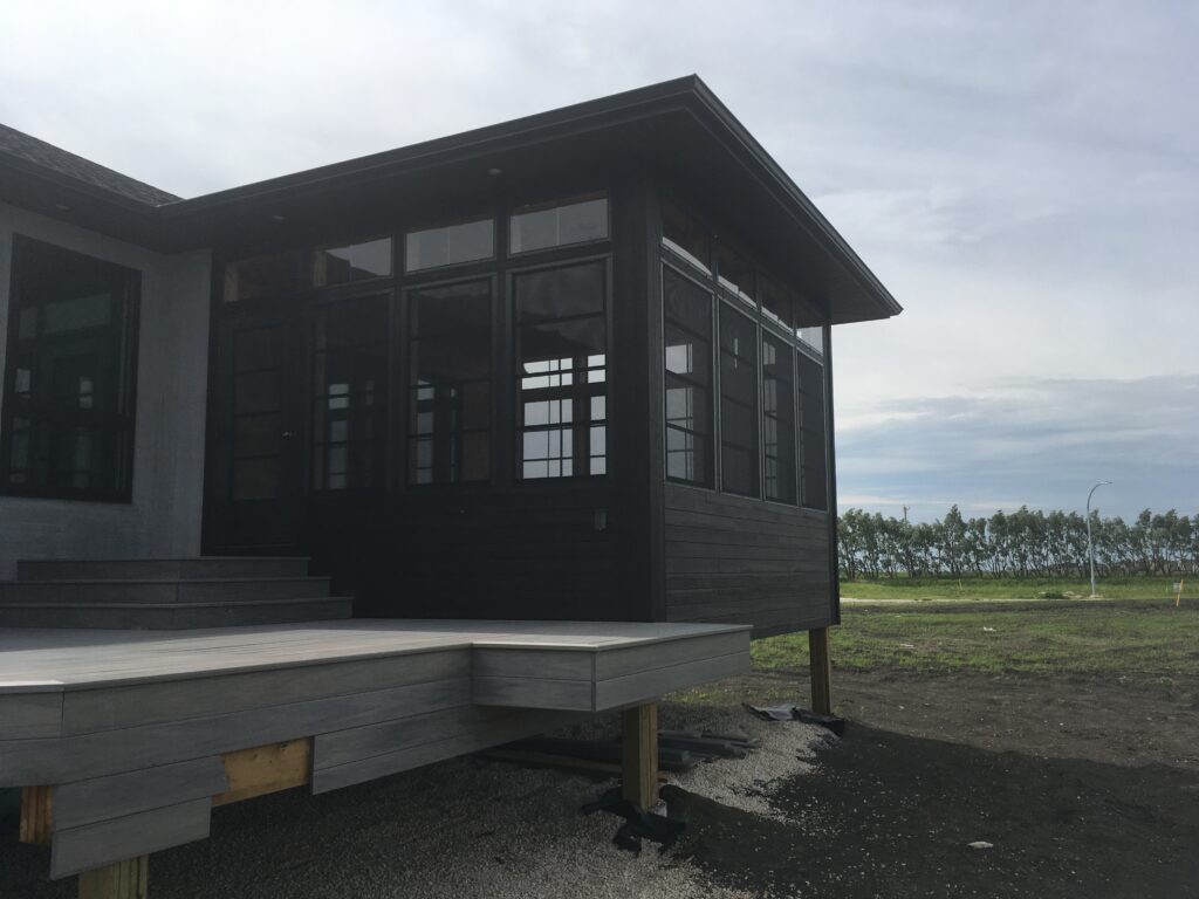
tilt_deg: +6.2
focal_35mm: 29
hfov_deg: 61.7
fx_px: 1004
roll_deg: +0.4
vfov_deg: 48.2
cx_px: 600
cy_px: 450
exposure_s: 1/2481
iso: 25
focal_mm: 4.15
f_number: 2.2
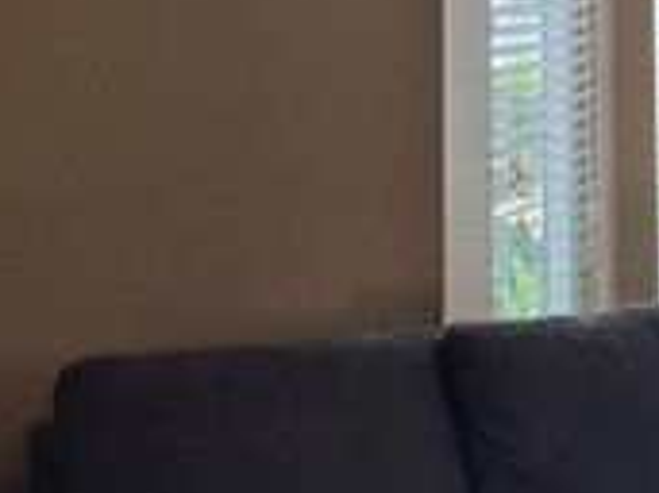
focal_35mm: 86
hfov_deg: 21.4
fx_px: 1636
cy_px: -92
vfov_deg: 16.5
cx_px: 763
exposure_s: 1/180
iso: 50
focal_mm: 5.4
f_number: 1.8
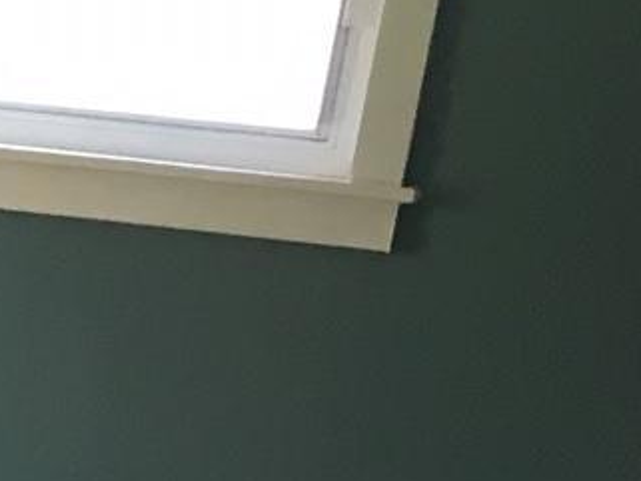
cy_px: 820
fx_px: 3371
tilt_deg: -14.0
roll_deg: -4.9
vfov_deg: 7.9
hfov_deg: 9.0
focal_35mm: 182
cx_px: -1228
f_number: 2.2
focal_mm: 4.15
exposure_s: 1/30
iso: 25
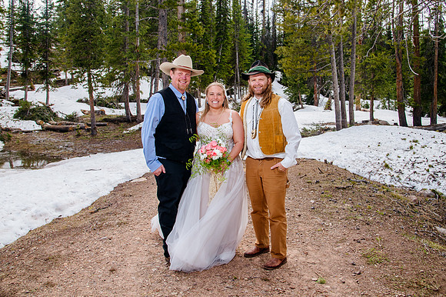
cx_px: 241
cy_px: 127
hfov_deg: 62.5
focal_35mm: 30
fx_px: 367
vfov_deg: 44.0
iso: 400
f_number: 6.3
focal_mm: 24
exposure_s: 1/160
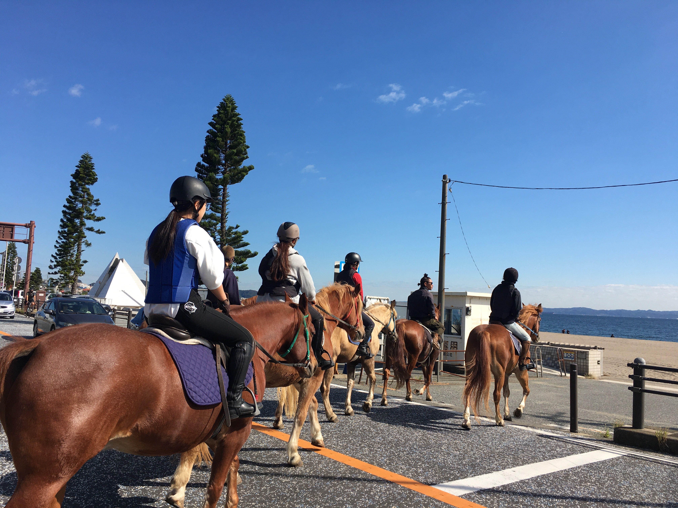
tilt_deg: +4.7
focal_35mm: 29
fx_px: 568
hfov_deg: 61.7
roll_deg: -2.7
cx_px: 339
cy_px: 254
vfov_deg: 48.2
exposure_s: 1/1570
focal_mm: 4.15
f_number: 2.2
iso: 25
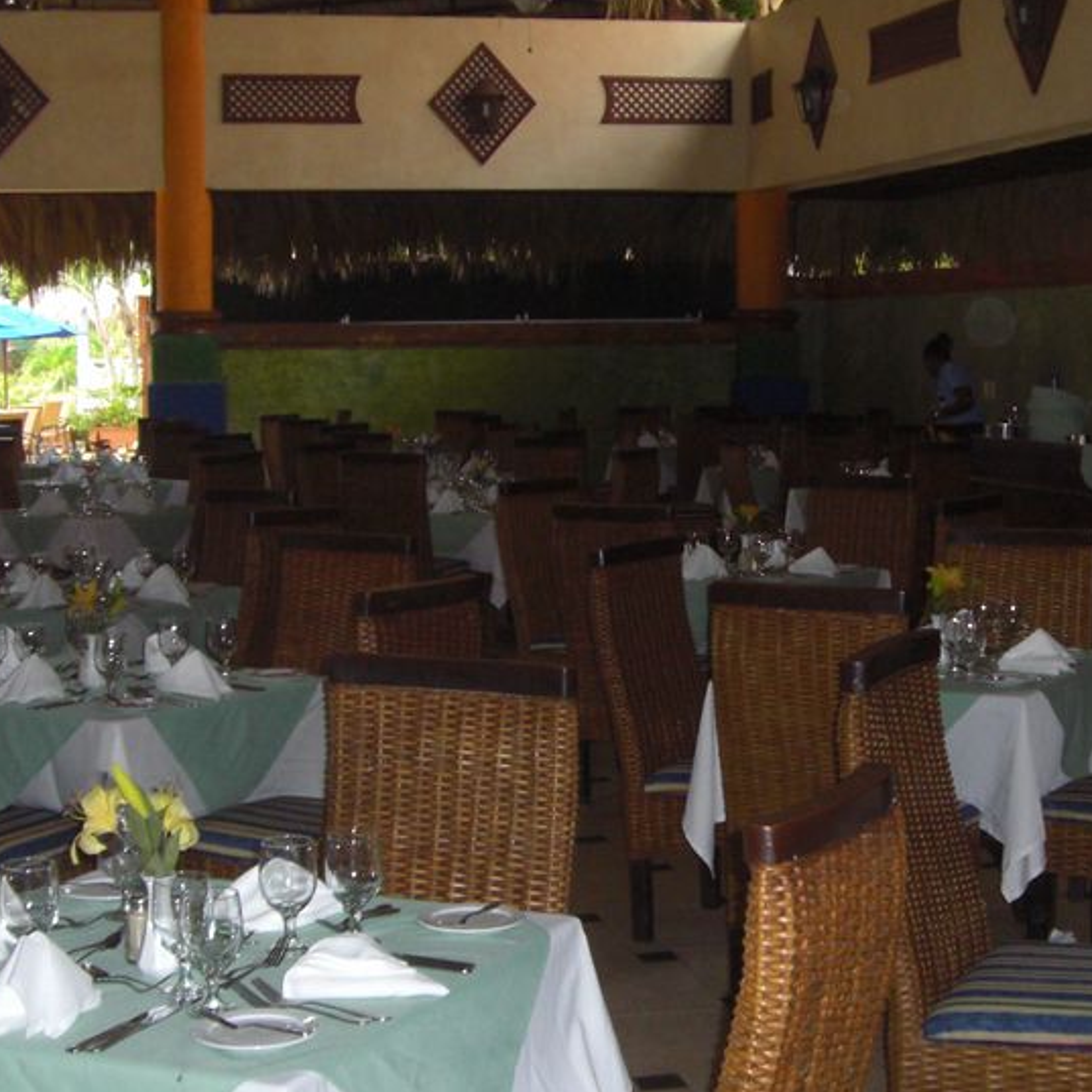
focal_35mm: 64
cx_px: 726
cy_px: 512
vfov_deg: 26.9
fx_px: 2284
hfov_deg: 26.7
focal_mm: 6.2
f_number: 2.7
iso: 200
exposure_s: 1/60
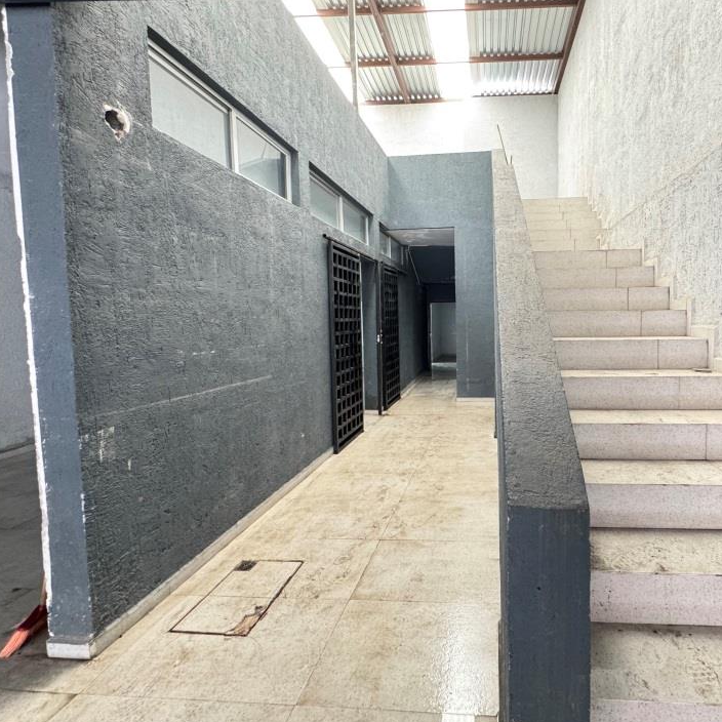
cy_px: 343
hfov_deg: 78.8
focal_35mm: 18
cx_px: 465
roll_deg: +1.1
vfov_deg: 80.7
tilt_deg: -4.0
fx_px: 425
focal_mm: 2.22
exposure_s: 1/60
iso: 640
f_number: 2.2
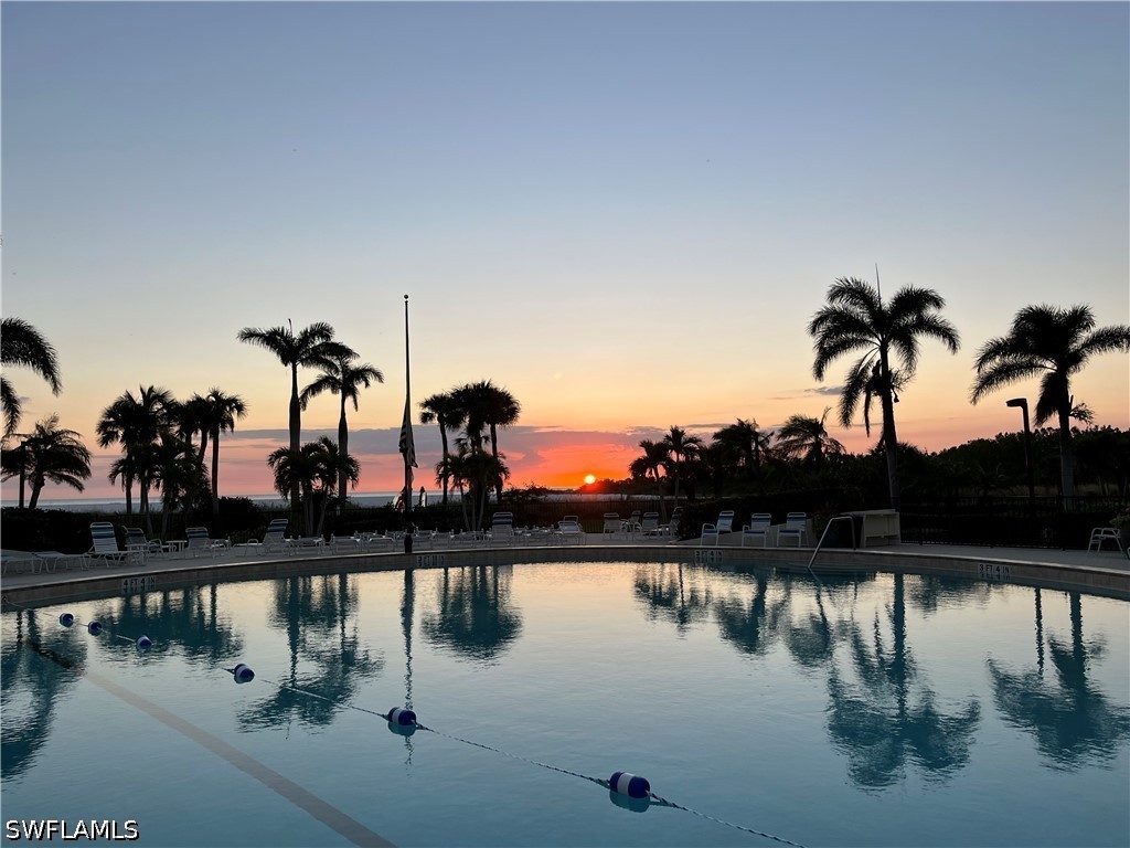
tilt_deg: +3.6
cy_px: 424
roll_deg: +1.3
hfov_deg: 67.3
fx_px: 849
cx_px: 565
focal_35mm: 26
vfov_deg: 53.1
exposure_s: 1/804
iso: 50
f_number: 1.6
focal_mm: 5.1
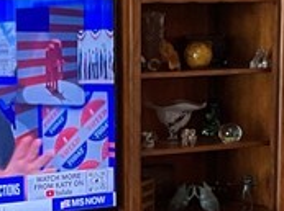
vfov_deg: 8.5
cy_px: 293
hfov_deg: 11.5
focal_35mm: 172
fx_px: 1408
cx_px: 146
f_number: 1.8
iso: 200
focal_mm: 3
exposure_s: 1/60
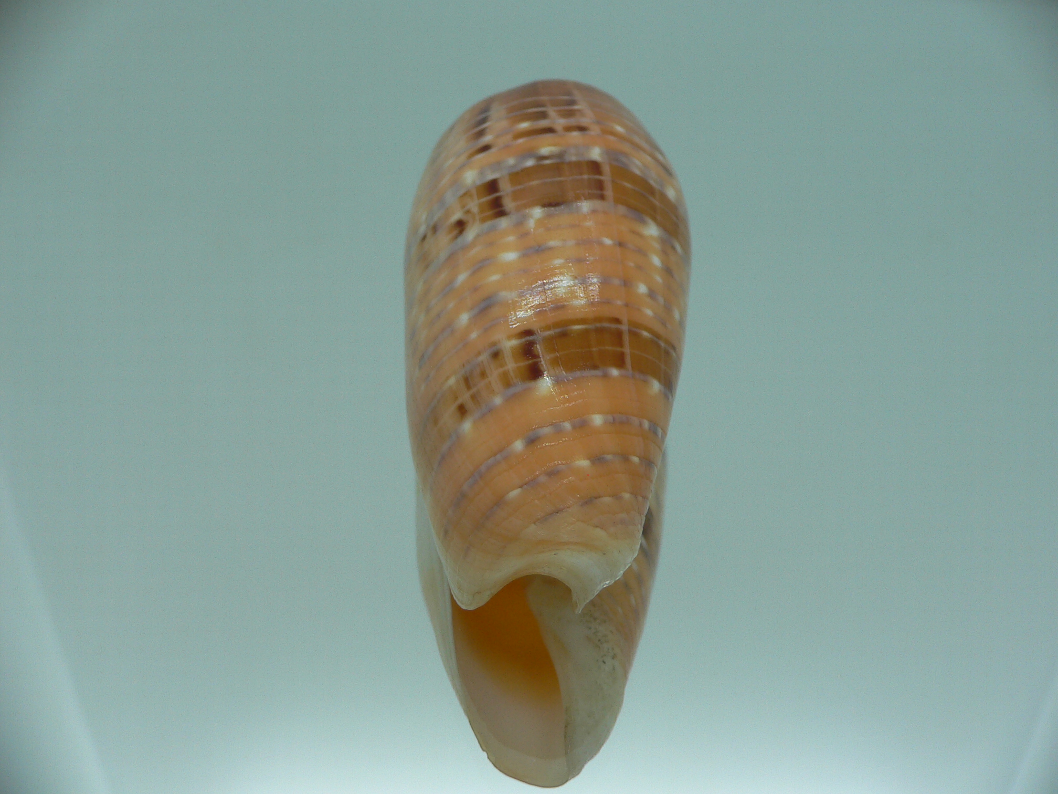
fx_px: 1070
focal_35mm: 35
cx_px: 529
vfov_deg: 40.7
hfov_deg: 52.6
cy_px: 397
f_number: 2.8
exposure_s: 1/60
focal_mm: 4.6
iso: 80
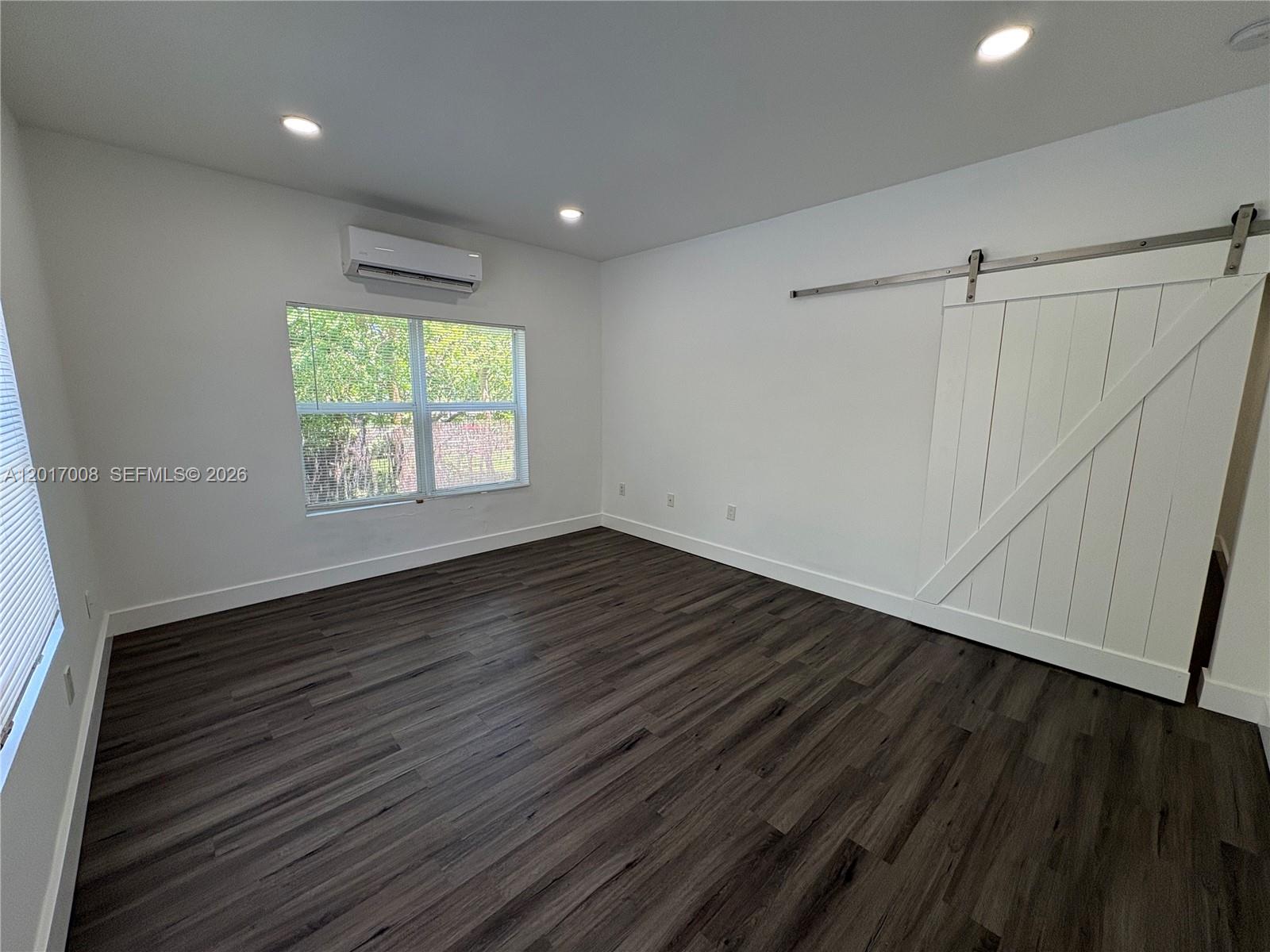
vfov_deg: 85.7
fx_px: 514
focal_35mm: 14
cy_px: 476
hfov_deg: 102.1
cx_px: 635
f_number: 2.2
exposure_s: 1/120
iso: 80
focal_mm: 2.22
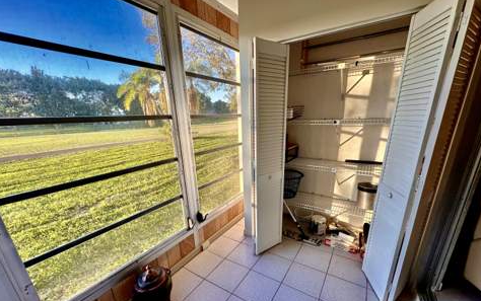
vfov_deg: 74.2
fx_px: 197
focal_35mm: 15
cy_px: 178
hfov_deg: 101.4
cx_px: 239
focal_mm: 2.22
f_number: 2.2
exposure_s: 1/99
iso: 50
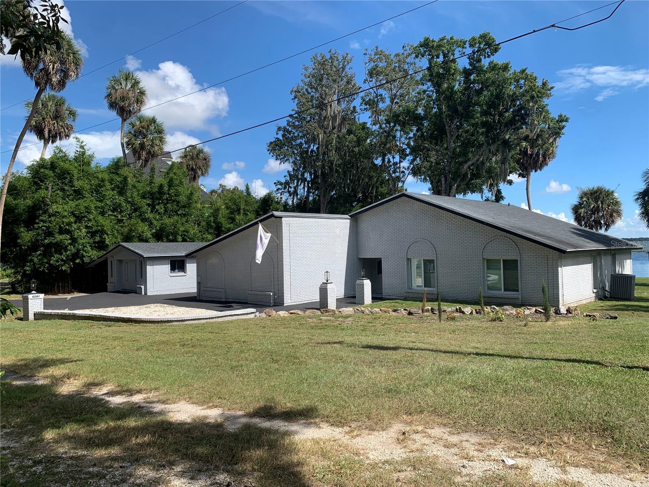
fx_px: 487
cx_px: 324
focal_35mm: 26
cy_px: 244
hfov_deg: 67.3
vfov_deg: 53.1
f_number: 1.8
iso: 25
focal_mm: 4.25
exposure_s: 1/1992
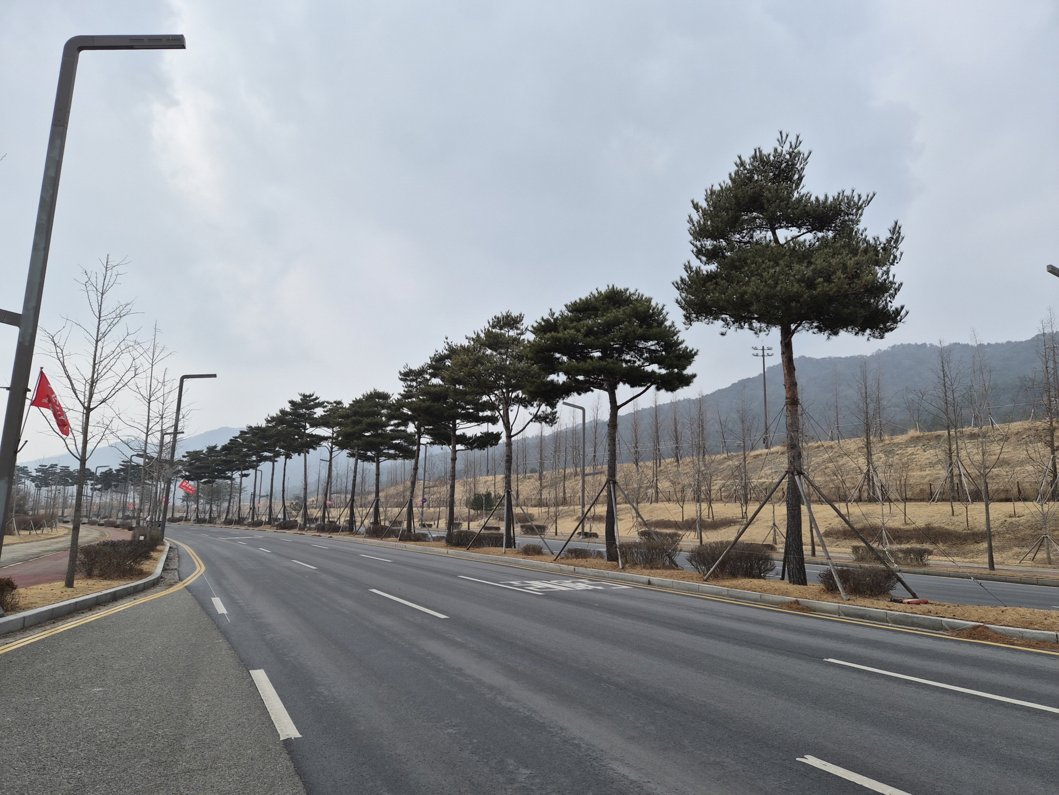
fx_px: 704
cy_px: 398
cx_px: 530
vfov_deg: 58.9
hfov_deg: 73.9
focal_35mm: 23
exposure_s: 1/4096
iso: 80
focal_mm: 5.4
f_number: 1.8
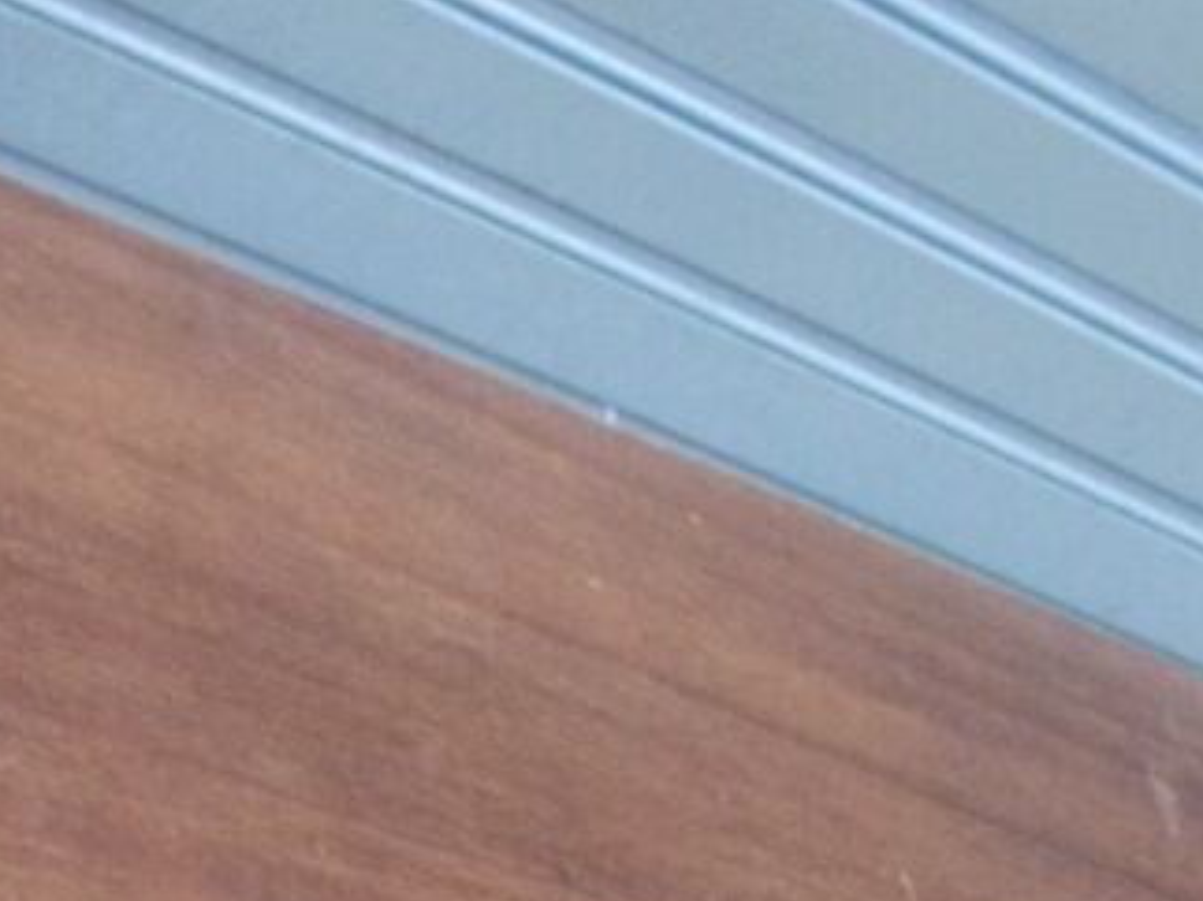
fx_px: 4412
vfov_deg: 10.8
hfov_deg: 15.0
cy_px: 1724
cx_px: -216
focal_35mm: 127
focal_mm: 5.7
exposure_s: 1/30
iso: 160
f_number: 2.9
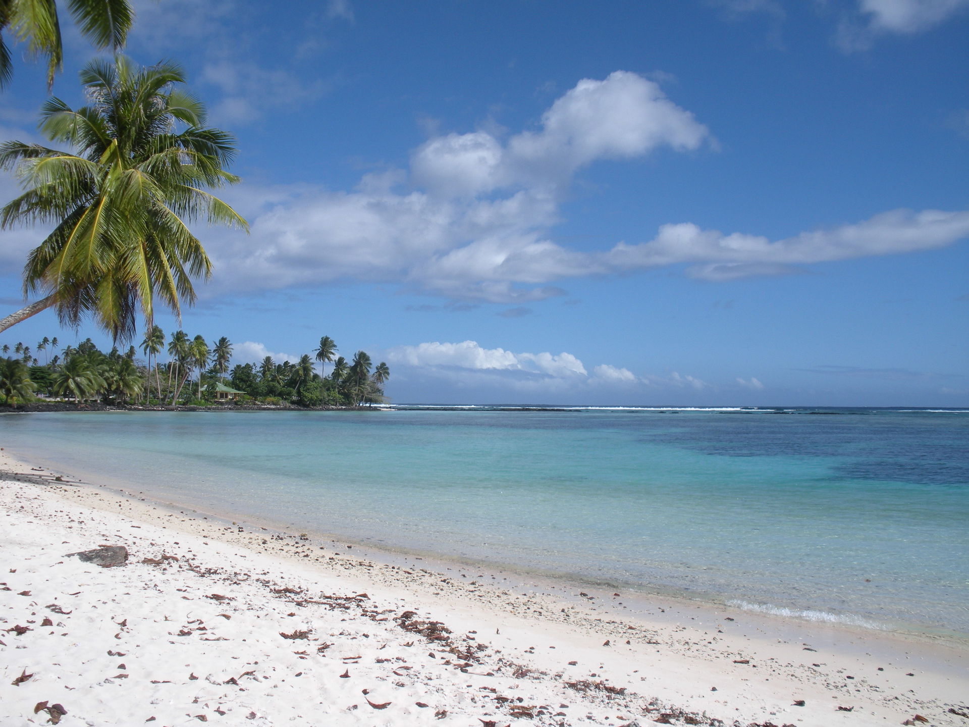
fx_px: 1008
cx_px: 484
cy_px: 364
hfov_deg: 51.4
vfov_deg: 39.7
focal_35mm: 36
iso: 64
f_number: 5.6
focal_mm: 6.3
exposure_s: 1/458
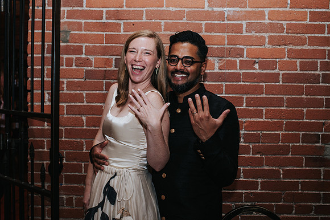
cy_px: 103
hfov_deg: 51.4
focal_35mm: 37
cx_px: 156
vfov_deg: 35.5
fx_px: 343
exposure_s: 1/200
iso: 800
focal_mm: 35
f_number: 4
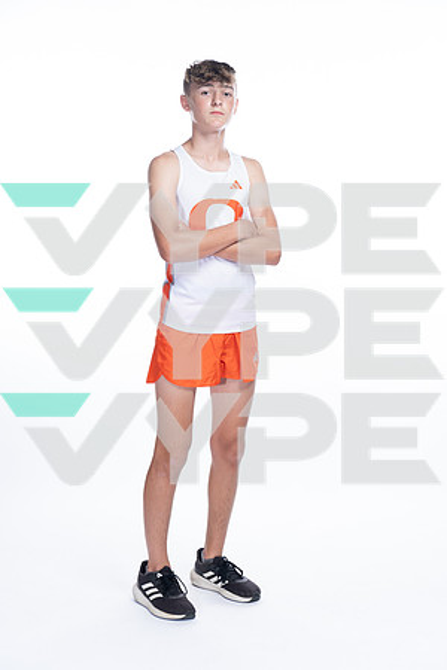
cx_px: 224
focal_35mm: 62
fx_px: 1155
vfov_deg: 32.4
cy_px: 335
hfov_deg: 21.9
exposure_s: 1/250
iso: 400
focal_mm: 62
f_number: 5.6
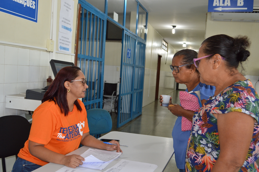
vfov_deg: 39.9
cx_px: 130
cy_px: 86
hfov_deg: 57.3
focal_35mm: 33
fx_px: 237
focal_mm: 22
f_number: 4
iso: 400
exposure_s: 1/80
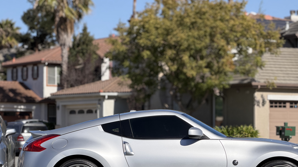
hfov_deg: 16.1
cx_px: 173
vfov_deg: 9.1
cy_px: 127
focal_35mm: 133
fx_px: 1051
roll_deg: +0.1
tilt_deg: +0.2
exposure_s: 1/1017
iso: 32
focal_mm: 16.89
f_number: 2.8
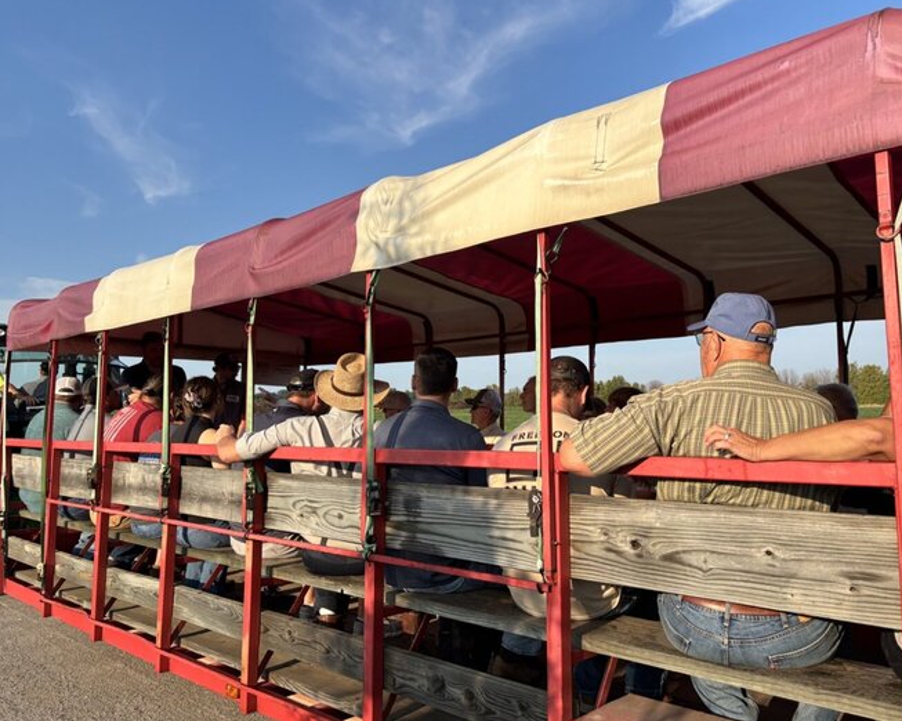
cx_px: 486
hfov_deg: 62.1
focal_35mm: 28
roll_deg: +0.8
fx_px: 747
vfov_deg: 51.5
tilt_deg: +6.2
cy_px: 359
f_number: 1.6
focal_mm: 5.96
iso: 50
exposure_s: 1/1912
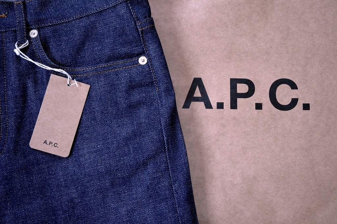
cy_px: 112
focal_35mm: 63
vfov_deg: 21.5
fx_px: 589
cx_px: 168
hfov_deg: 31.9
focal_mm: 42
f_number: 5.3
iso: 3200
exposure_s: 1/60
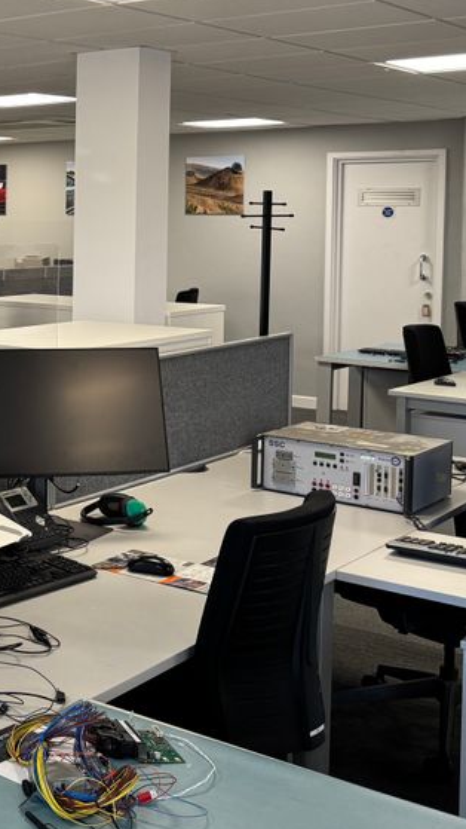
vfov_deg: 39.2
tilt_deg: -2.3
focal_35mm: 52
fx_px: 1142
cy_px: 253
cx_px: -300
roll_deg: +0.3
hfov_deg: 19.1
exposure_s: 1/100
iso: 125
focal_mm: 6.76
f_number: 1.78
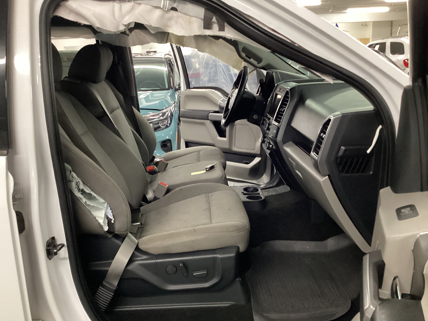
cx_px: 214
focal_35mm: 32
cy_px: 156
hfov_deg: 56.8
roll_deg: +3.1
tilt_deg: -16.4
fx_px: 396
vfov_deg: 44.2
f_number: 2.4
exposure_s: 1/33
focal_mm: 3.3
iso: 320
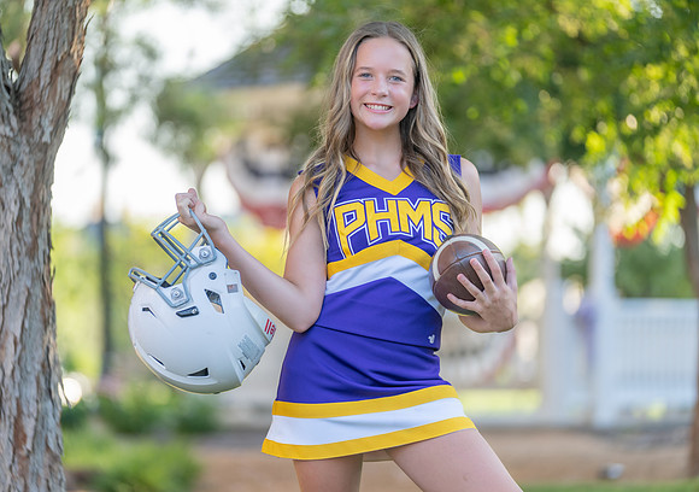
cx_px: 323
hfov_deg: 11.9
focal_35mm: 169
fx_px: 3341
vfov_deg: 8.4
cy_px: 251
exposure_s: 1/320
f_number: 2.8
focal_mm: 150
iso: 200
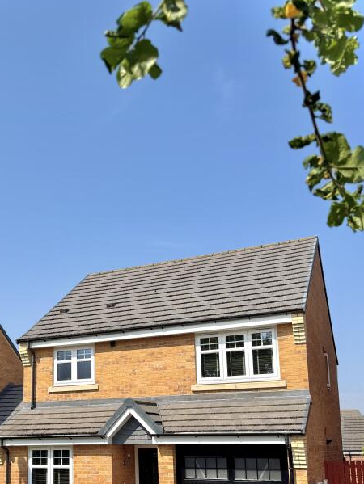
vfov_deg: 44.4
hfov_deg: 34.2
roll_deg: -0.8
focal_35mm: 41
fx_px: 574
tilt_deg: +9.4
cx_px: 80
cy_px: 356
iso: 80
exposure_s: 1/4975
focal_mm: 6.76
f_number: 1.78
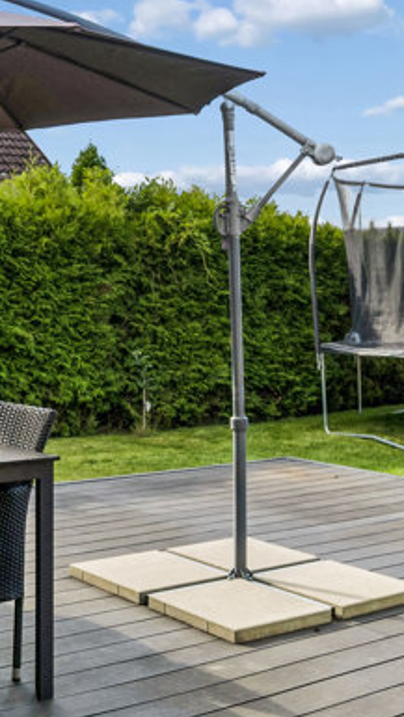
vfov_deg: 41.3
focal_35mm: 50
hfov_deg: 23.0
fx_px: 951
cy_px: 360
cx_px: 0
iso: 400
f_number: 6.3
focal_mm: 23
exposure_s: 1/800
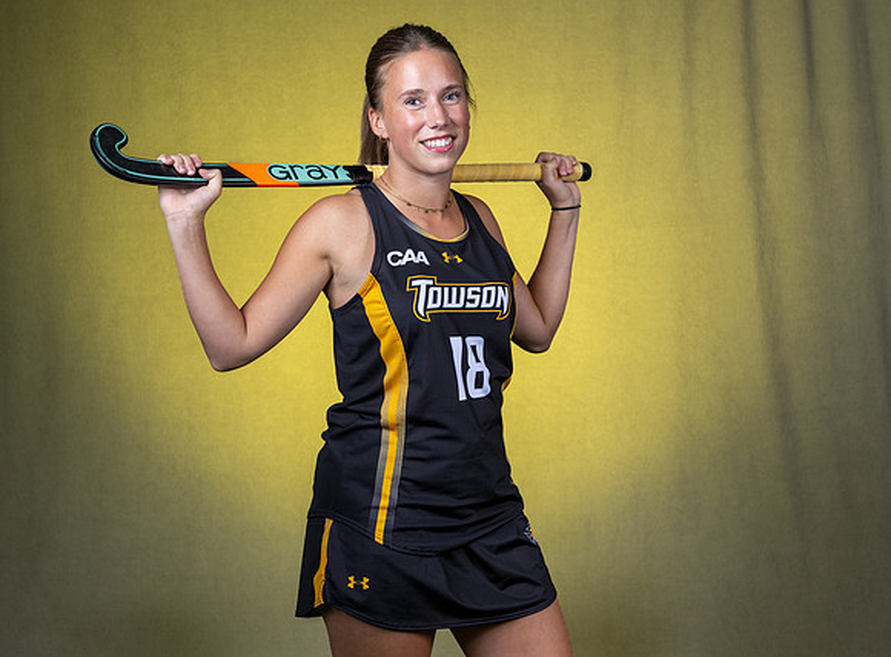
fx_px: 1925
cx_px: 498
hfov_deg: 26.0
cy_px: 328
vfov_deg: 19.4
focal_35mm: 75
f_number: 8
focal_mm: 62
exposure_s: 1/160
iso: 100
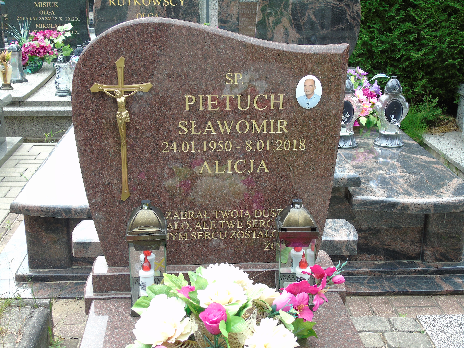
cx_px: 232
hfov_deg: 41.2
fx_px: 617
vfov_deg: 31.5
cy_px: 174
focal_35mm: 46
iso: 80
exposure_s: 1/100
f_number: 4.1
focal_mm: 8.2
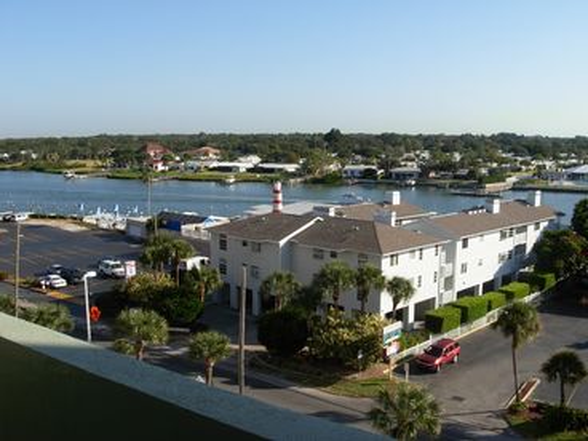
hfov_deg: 49.0
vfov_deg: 37.7
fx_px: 645
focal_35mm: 38
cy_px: 220
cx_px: 294
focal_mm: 6.3
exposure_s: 1/406
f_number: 4.9
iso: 79
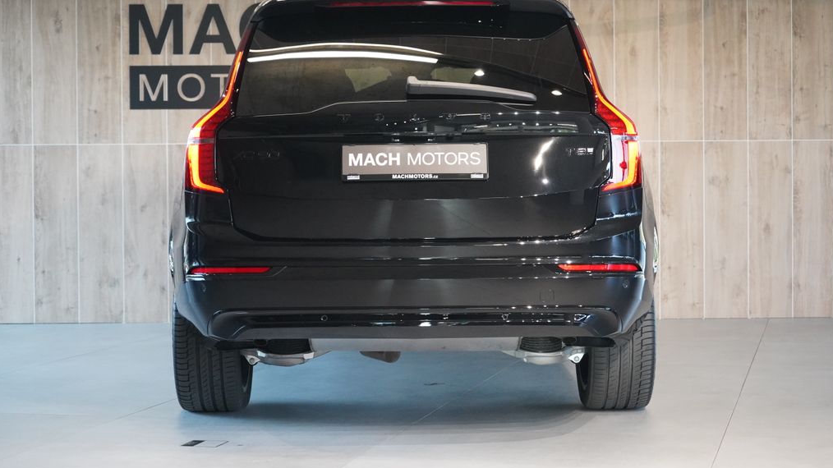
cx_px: 417
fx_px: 1612
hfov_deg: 29.0
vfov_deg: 16.5
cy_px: 201
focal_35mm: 73
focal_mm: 69
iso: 10000
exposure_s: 1/160
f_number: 5.6
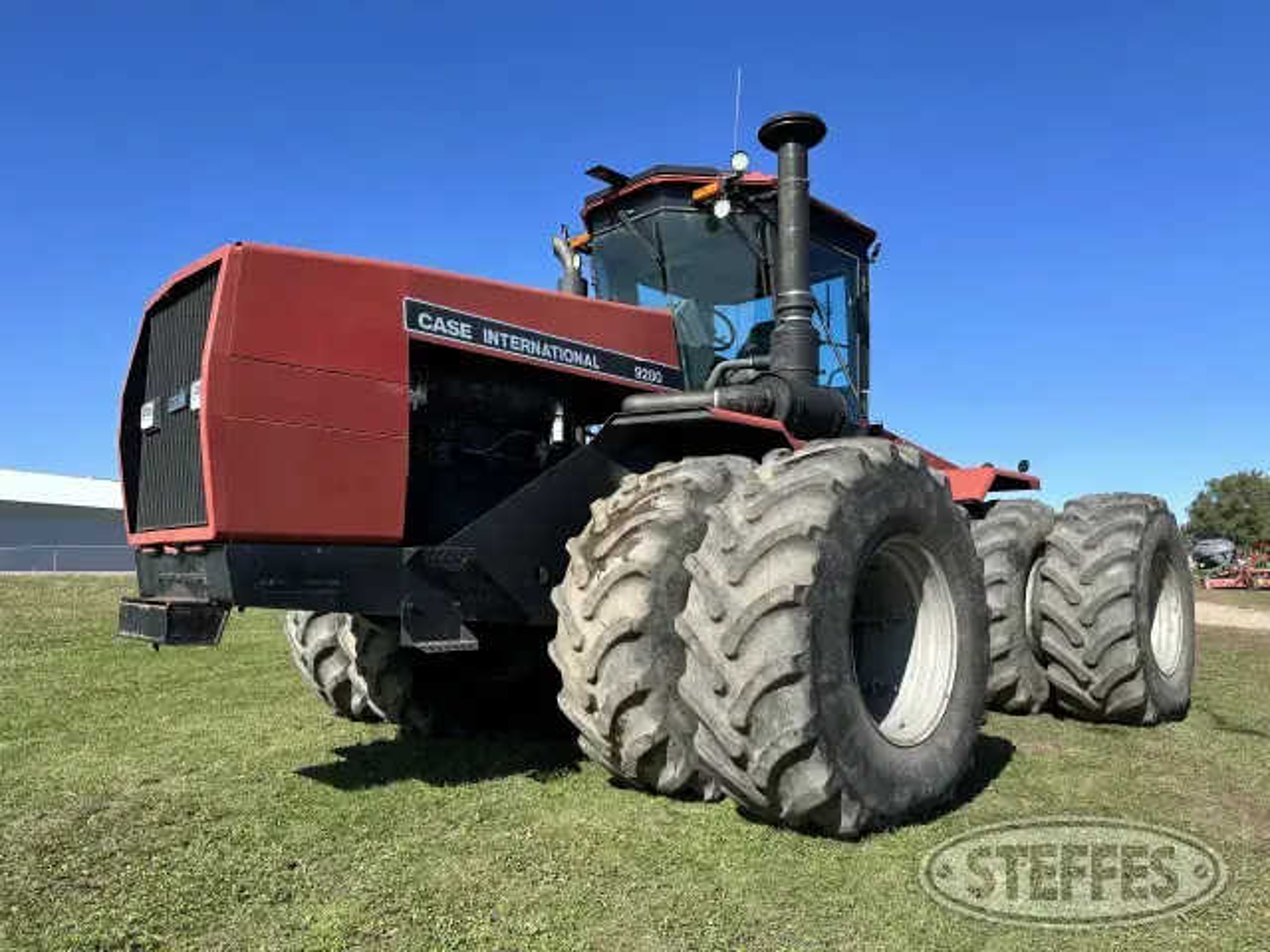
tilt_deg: +4.8
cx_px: 635
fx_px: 881
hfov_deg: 71.6
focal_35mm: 24
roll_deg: -1.1
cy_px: 476
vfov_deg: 56.8
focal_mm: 6.86
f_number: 1.78
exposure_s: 1/3058
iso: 80
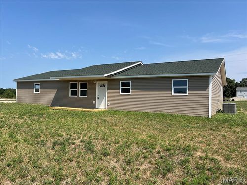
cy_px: 92
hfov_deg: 67.3
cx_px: 124
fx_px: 186
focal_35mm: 26
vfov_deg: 53.1
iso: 50
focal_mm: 5.7
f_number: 1.5
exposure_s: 1/4274
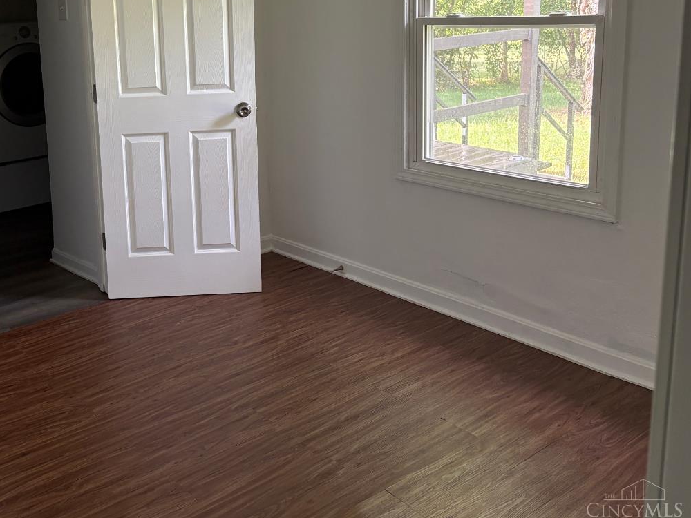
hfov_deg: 46.2
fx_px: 779
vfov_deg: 36.2
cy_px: 145
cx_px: 174
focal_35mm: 39
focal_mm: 5.96
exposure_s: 1/60
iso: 125
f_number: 1.6
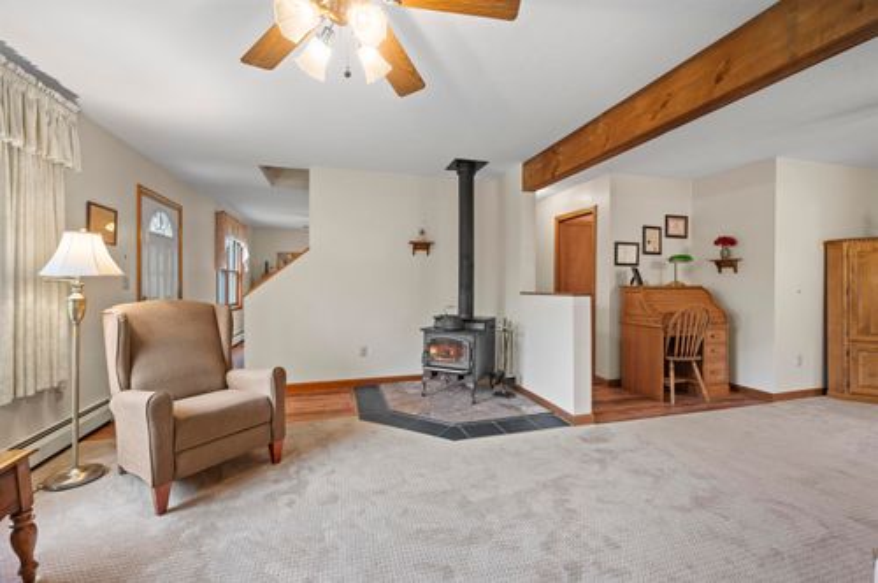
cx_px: 439
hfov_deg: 100.5
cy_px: 292
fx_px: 365
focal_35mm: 15
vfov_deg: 77.2
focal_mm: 15
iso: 250
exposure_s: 5
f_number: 7.1
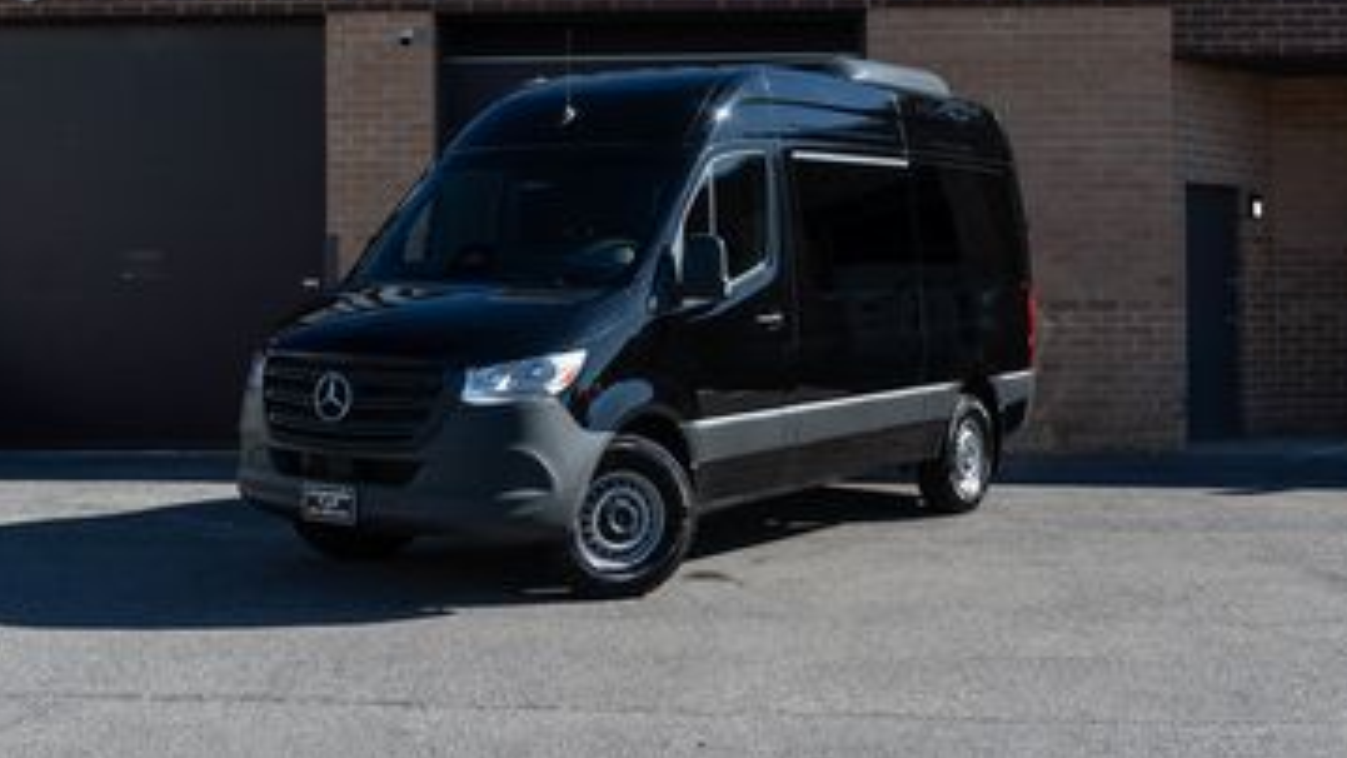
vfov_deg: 24.3
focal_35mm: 49
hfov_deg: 42.1
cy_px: 261
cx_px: 653
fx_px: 1750
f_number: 5
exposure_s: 1/640
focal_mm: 28
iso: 125
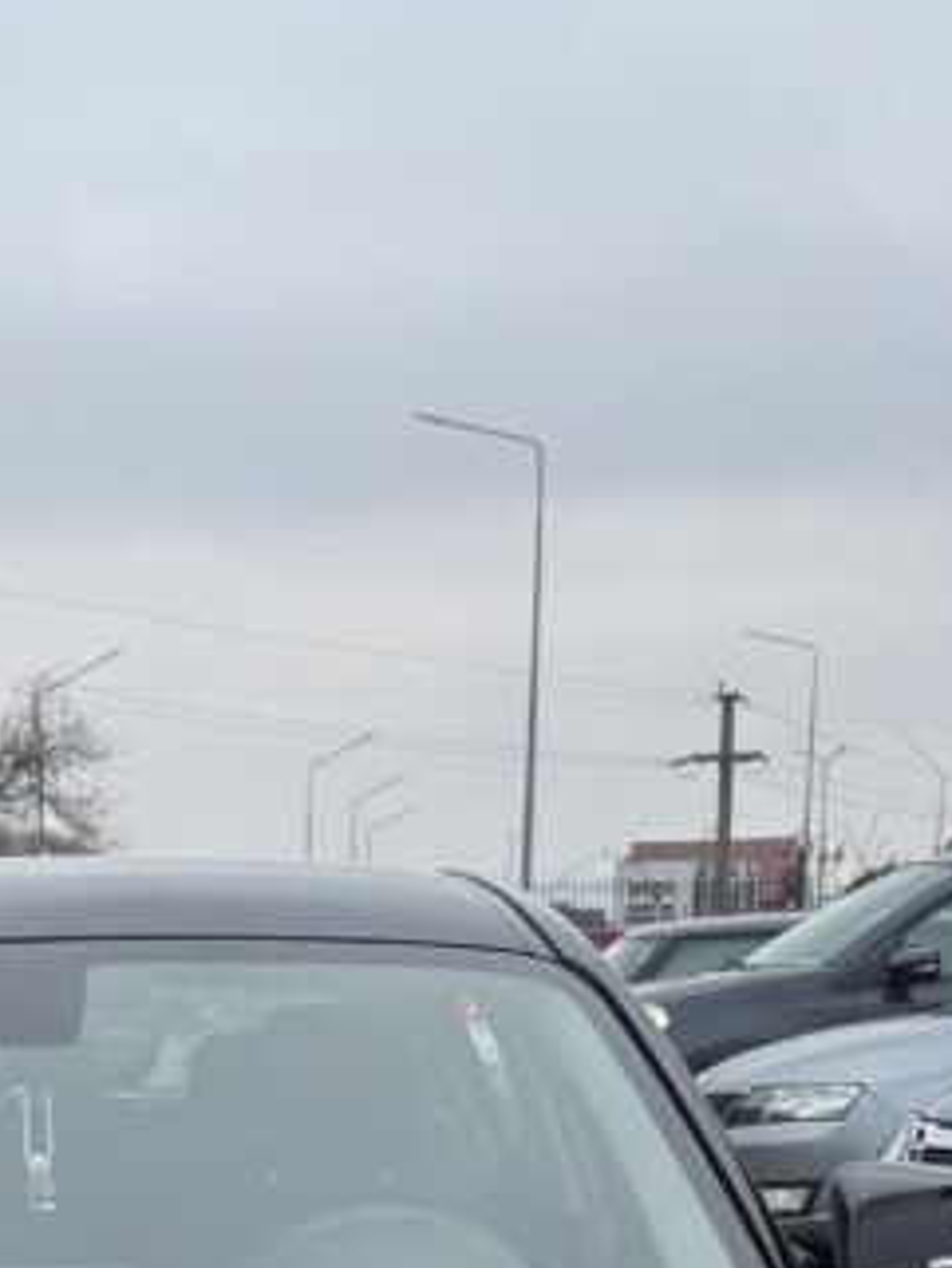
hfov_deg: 17.4
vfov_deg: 21.5
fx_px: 3042
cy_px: 1604
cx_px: -8
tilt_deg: -13.1
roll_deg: +1.7
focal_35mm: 83
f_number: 1.6
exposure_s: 1/121
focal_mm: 5.96
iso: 50
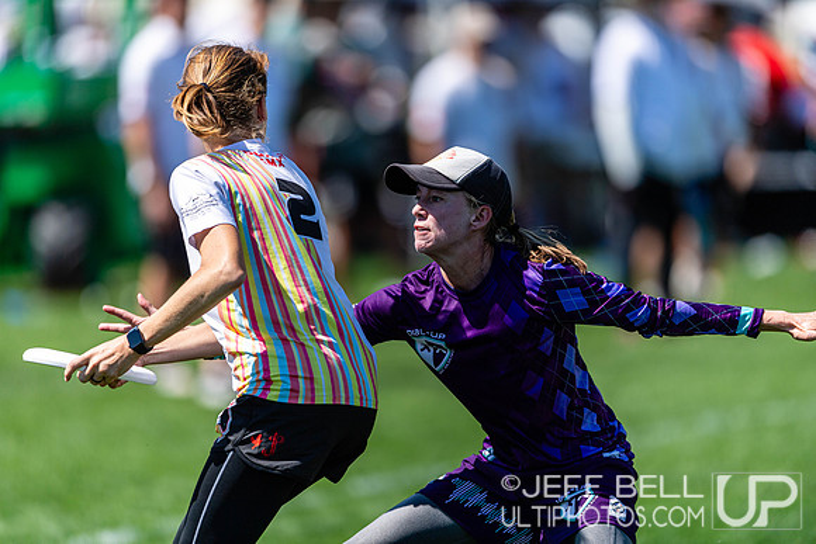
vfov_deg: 3.4
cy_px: 272
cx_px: 408
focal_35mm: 400
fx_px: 9068
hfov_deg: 5.2
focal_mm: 400
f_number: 2.8
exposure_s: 1/2500
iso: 100
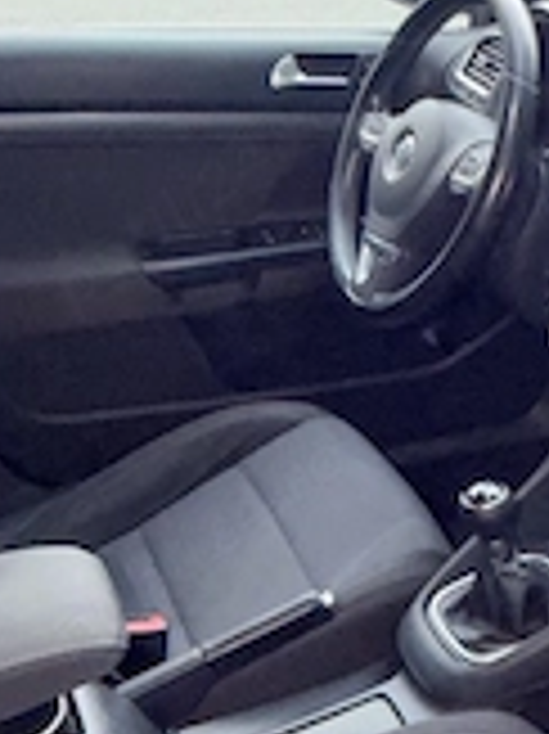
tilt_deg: -35.6
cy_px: 603
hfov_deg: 23.0
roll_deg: -3.6
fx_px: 1249
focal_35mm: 59
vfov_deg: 31.7
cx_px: 639
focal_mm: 2.22
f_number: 2.2
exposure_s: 1/42
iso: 250
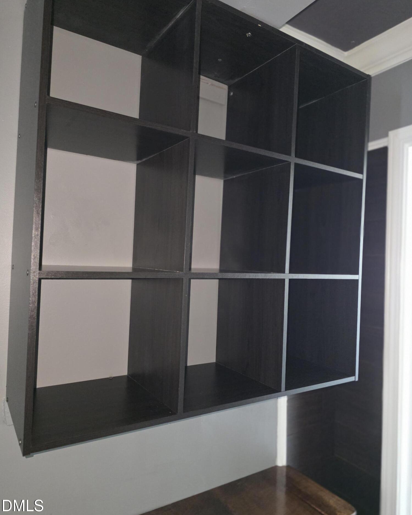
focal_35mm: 24
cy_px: 256
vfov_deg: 70.3
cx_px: 206
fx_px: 366
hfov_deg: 58.8
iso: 1600
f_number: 1.7
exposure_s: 1/60
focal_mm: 6.3
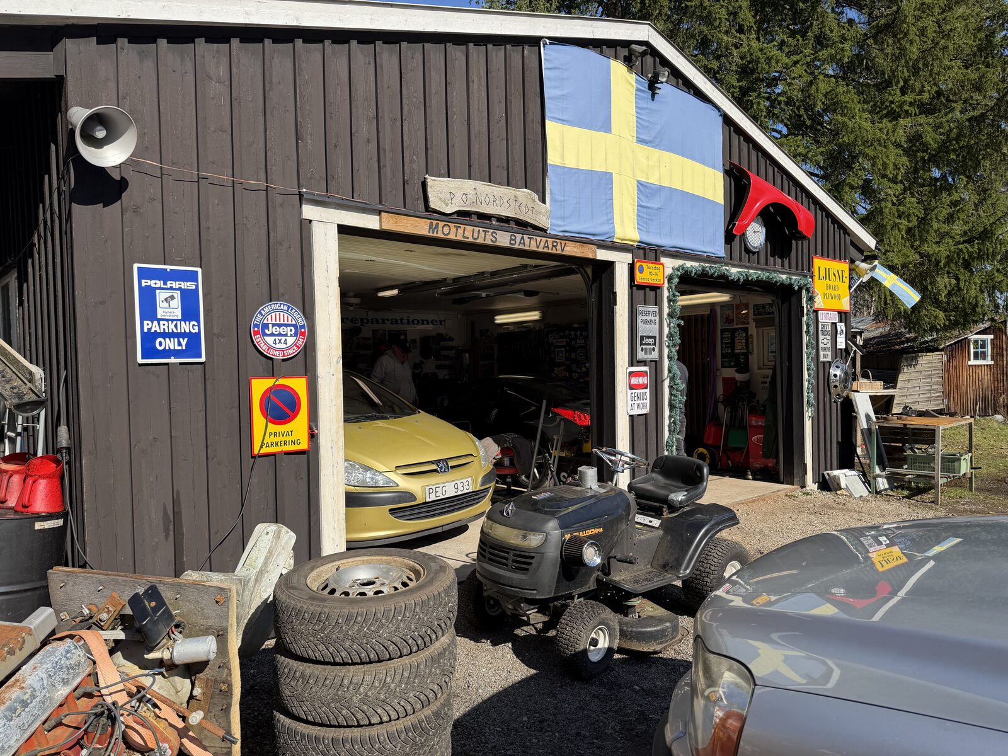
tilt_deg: -0.4
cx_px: 504
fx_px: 699
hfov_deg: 71.6
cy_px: 378
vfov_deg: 56.8
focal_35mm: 24
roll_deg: +2.1
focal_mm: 6.76
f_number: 1.78
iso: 80
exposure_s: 1/3279
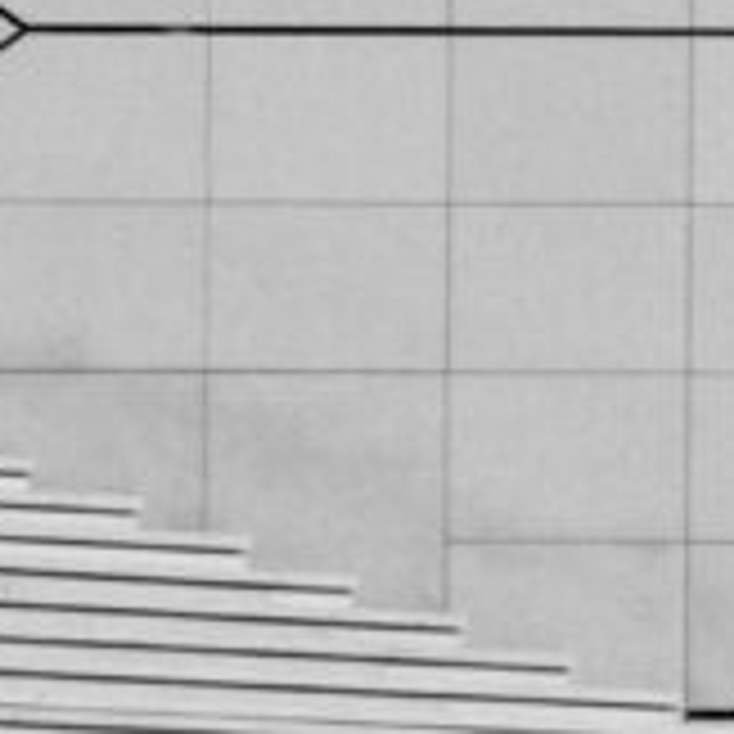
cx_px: 1405
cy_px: 799
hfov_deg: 2.5
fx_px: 17057
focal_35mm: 711
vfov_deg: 2.5
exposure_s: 1/500
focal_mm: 135
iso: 160
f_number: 9
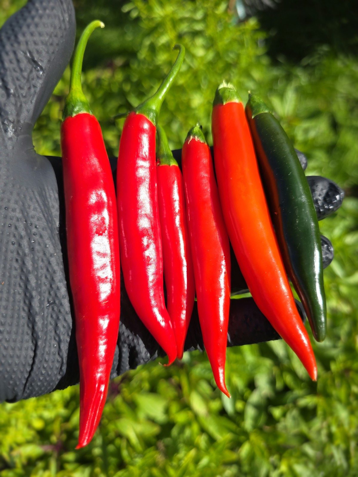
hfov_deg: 58.9
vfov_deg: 73.9
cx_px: 179
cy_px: 238
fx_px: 317
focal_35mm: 23
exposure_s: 1/614
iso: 12
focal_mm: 6.3
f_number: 1.7
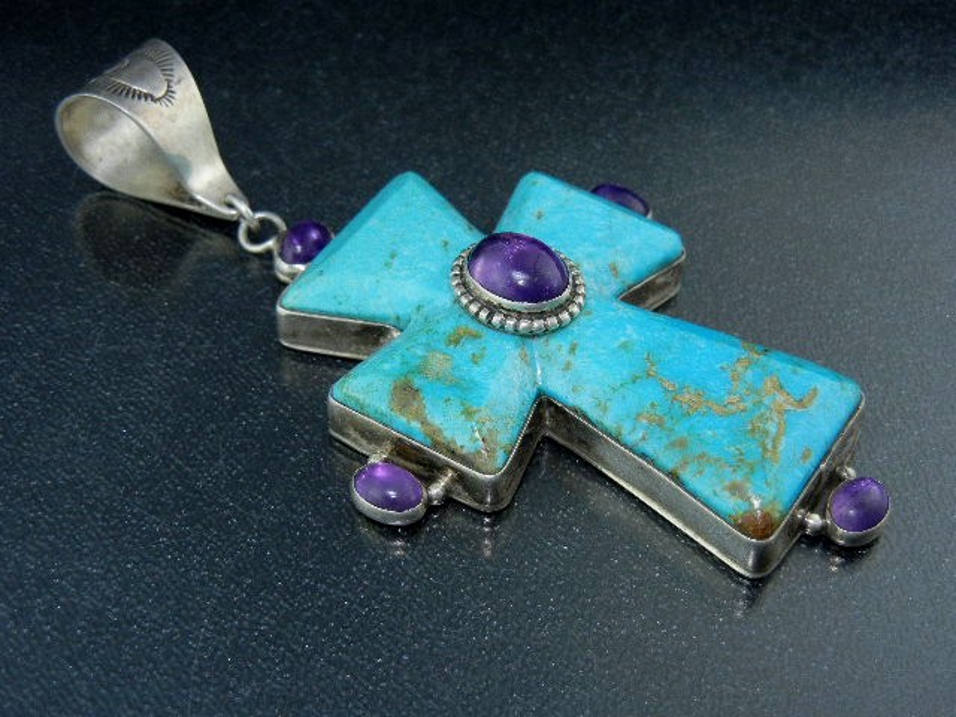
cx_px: 478
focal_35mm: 68
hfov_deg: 28.6
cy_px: 358
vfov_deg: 21.6
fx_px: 1878
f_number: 4.1
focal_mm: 12.2
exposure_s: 1/30
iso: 262
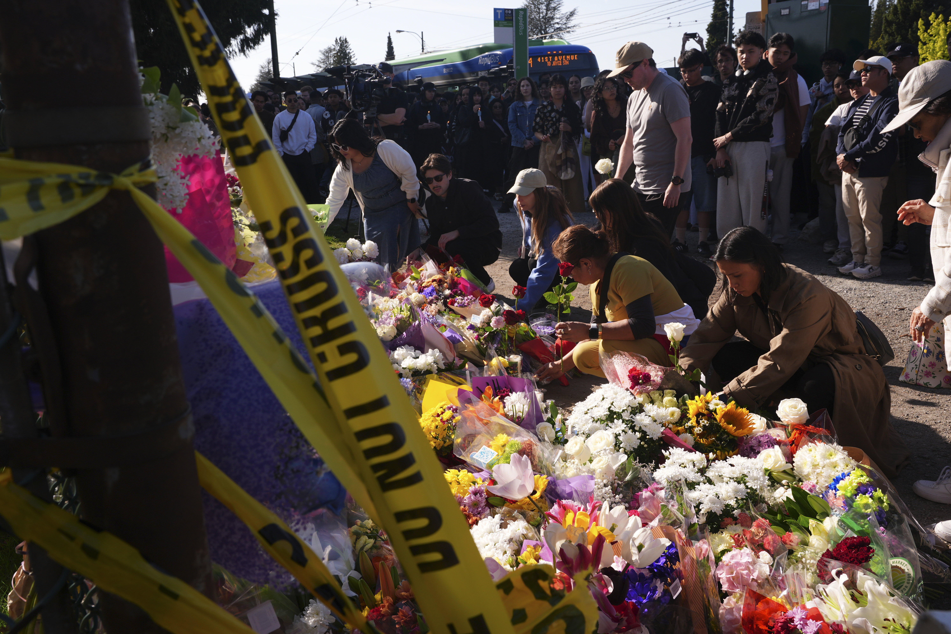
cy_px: 317
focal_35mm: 31
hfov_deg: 60.3
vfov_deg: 42.3
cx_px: 476
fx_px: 819
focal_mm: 31
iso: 320
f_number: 11
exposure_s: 1/320
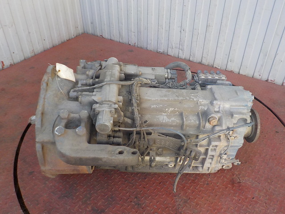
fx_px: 247
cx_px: 142
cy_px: 107
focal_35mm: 30
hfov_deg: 60.0
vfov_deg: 46.8
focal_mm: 4.1
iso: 125
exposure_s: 1/60
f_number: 3.3
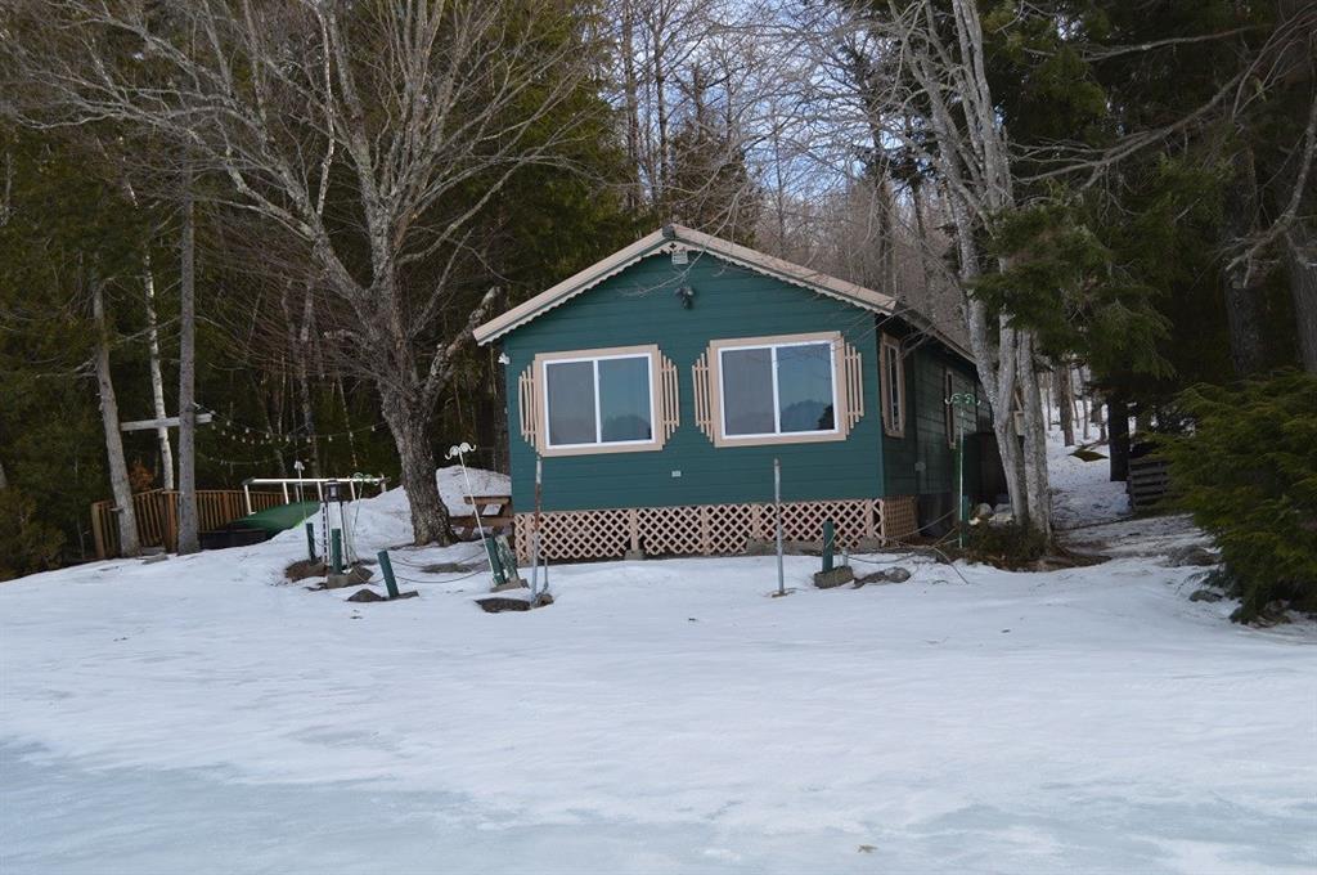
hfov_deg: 46.5
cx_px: 658
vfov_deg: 31.8
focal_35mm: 42
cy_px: 438
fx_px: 1535
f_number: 6.3
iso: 100
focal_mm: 28
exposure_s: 1/200
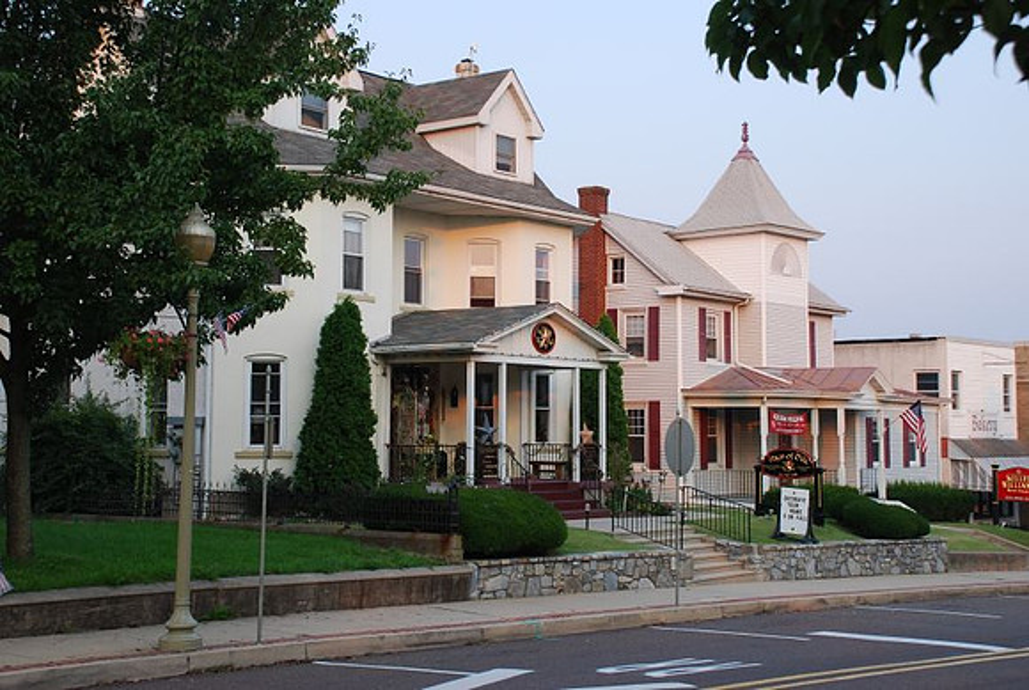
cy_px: 345
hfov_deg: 41.0
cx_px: 514
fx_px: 1374
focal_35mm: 48
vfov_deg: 28.2
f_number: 7.1
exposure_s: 1/60
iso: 200
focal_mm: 32
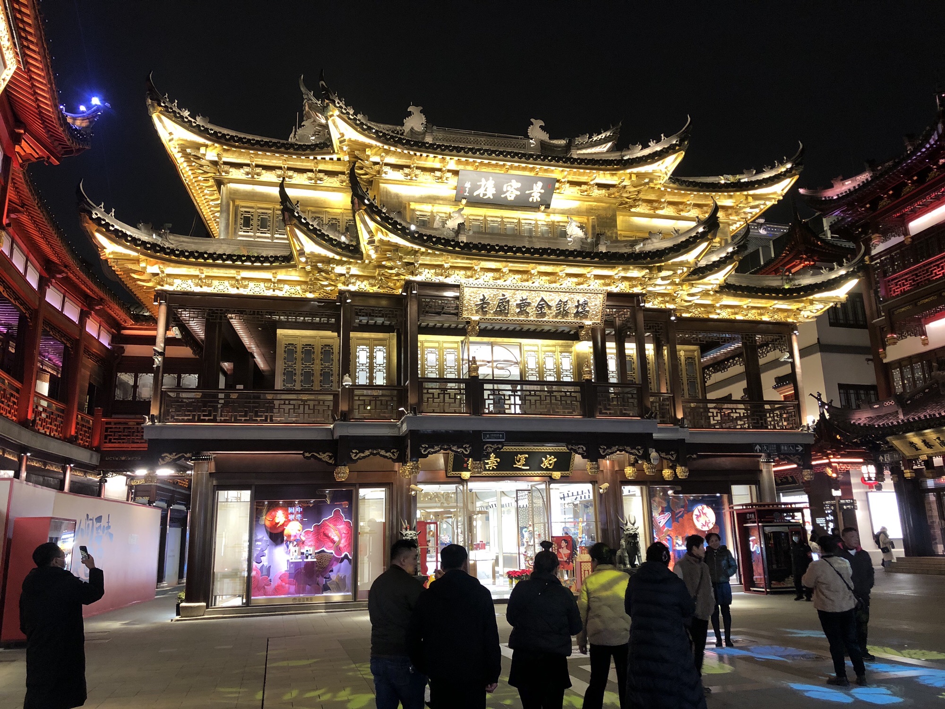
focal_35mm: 28
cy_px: 354
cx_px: 472
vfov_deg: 49.7
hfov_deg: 63.4
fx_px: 764
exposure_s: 1/17
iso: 50
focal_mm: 4
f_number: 1.8
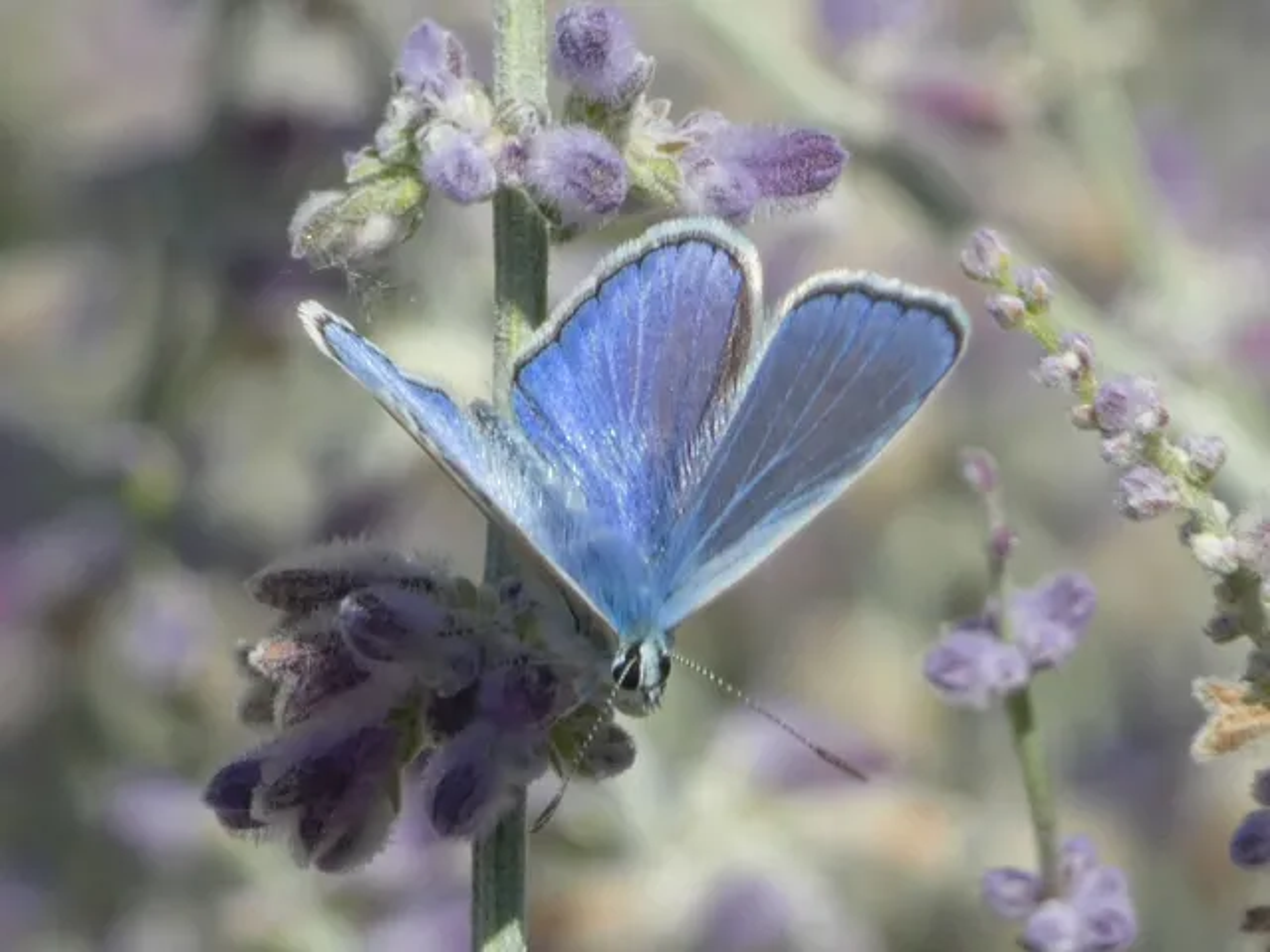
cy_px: 476
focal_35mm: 413
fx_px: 15152
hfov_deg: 4.8
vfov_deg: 3.6
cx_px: 635
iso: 80
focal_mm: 74
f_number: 5.6
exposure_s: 1/200
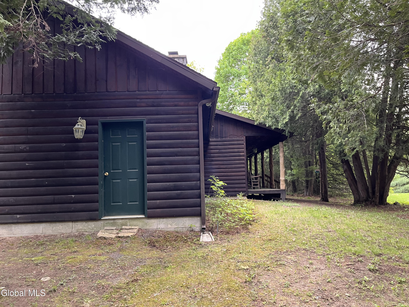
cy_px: 154
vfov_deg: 53.1
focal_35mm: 26
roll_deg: +3.3
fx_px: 307
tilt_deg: +3.3
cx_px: 204
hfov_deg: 67.3
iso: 125
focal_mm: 5.1
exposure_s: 1/65
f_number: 1.6
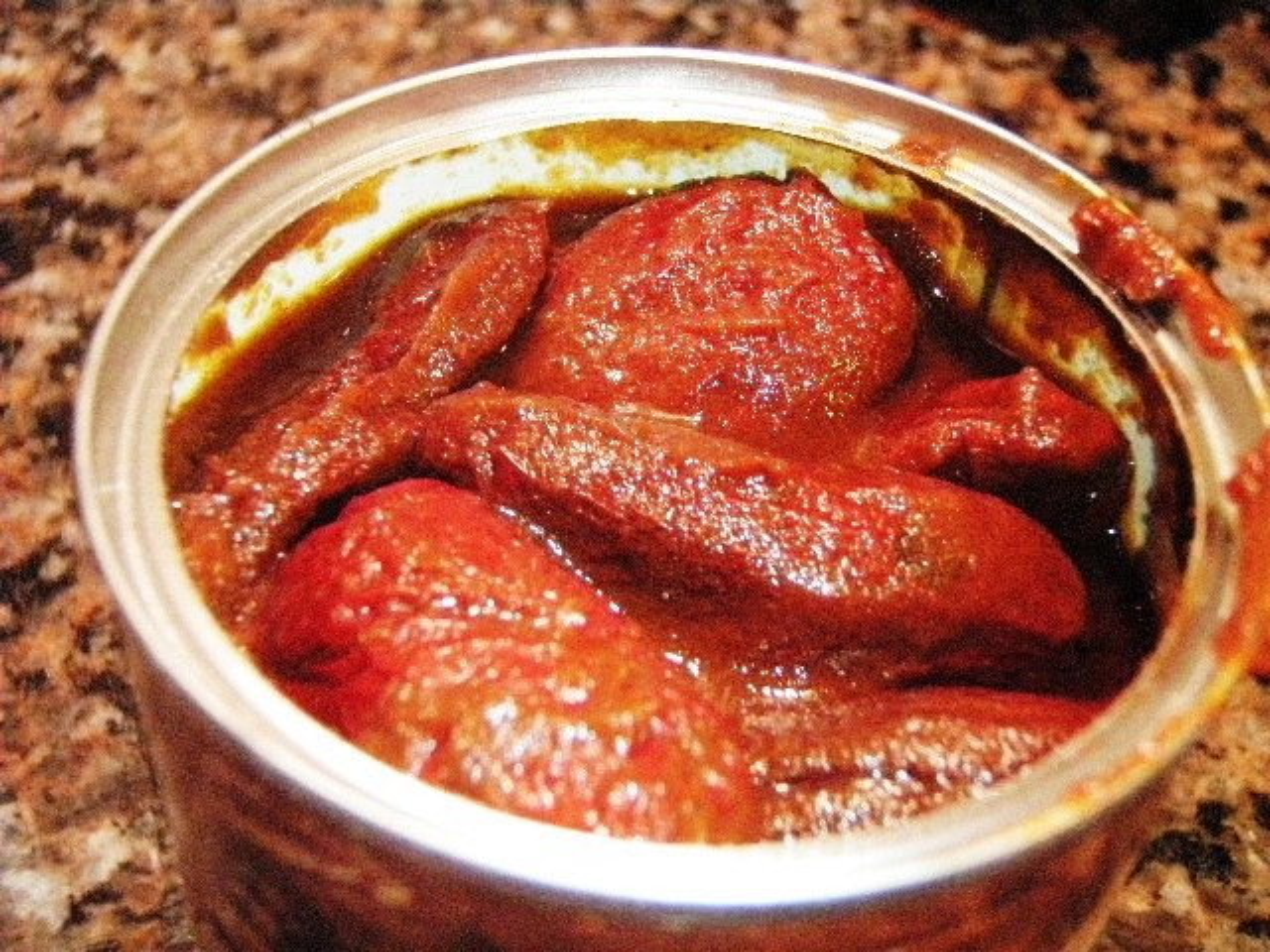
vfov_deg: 28.6
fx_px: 1871
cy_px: 476
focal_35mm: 51
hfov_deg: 37.5
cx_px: 635
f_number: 4
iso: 1000
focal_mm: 9.13
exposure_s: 1/40
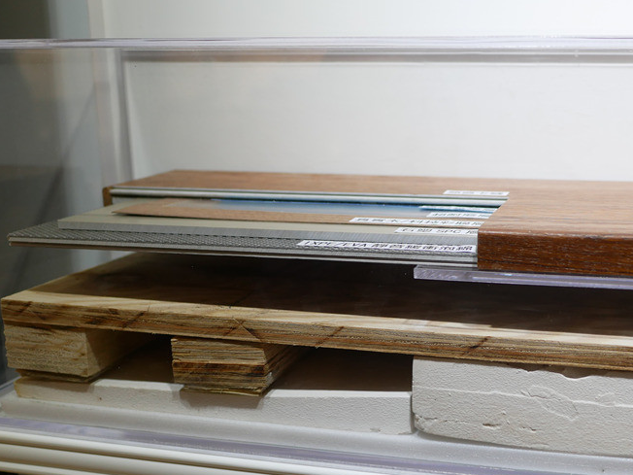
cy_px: 286
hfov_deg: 40.3
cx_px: 459
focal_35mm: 46
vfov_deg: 31.4
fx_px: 841
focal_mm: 15
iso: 200
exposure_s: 1/200
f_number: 2.2
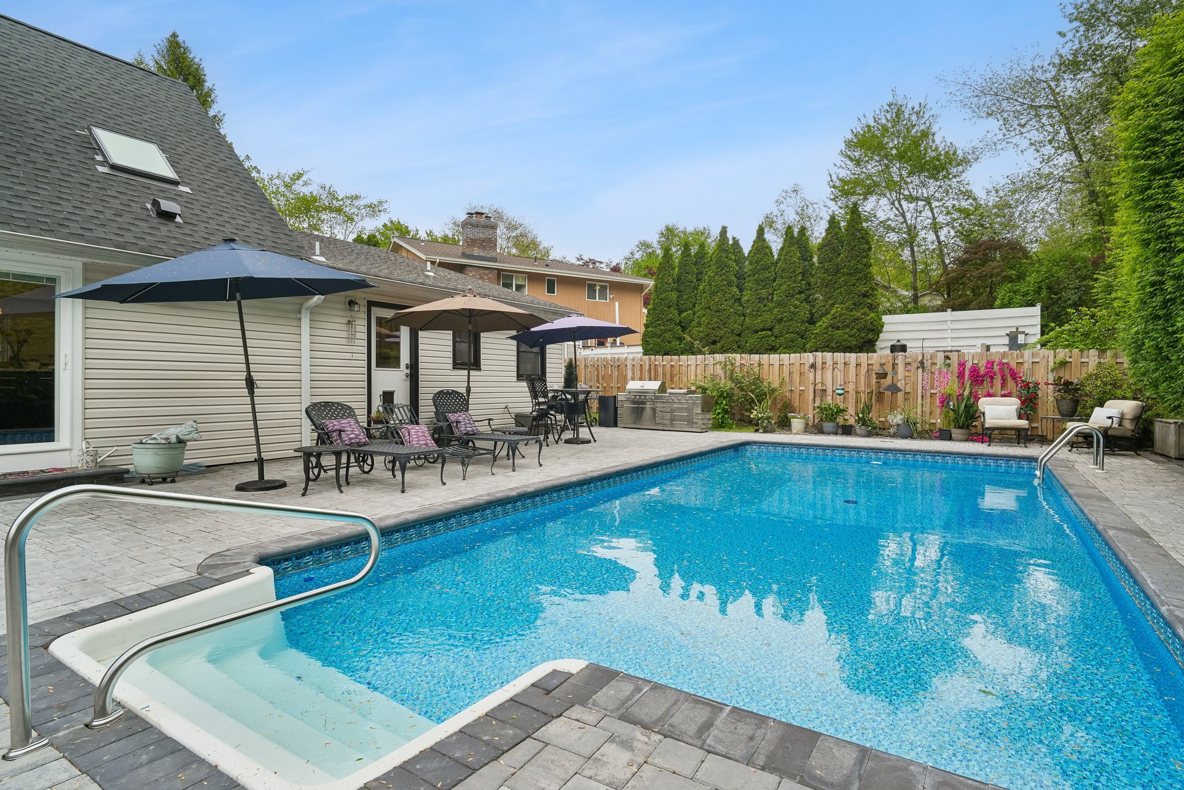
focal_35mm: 17
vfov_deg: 70.4
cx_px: 598
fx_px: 559
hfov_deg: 93.3
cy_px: 401
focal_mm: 16
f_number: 8
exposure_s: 1/400
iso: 400
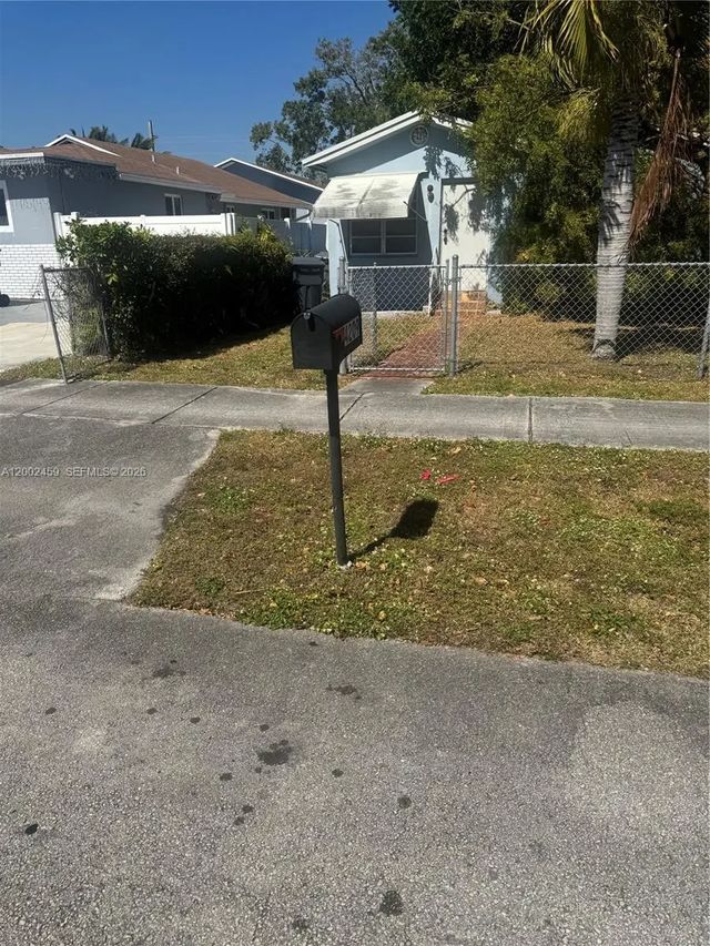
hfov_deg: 56.8
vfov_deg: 71.6
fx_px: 656
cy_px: 473
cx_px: 355
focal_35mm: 24
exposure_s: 1/5814
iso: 80
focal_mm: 6.76
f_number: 1.78
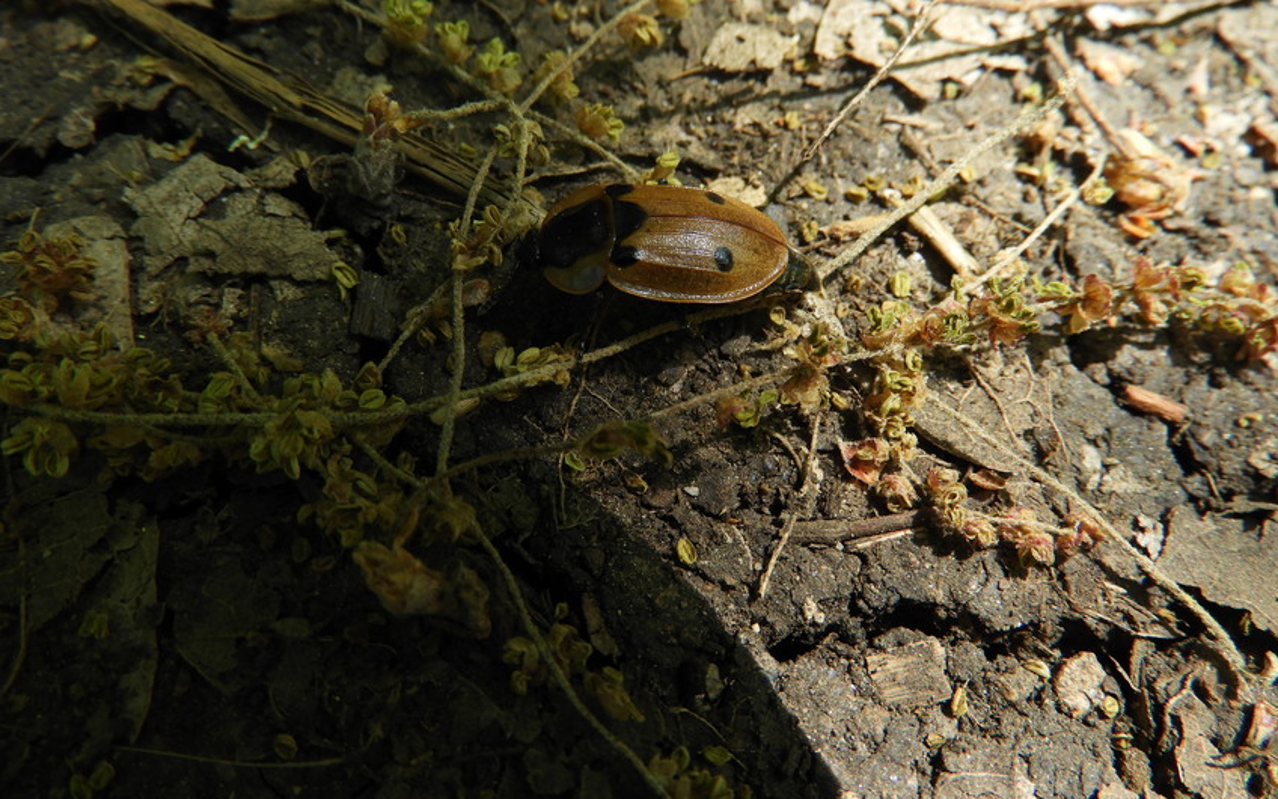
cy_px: 369
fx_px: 1115
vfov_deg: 39.4
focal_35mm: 32
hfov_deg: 59.7
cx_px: 640
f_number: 3.5
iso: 100
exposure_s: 1/100
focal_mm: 5.4
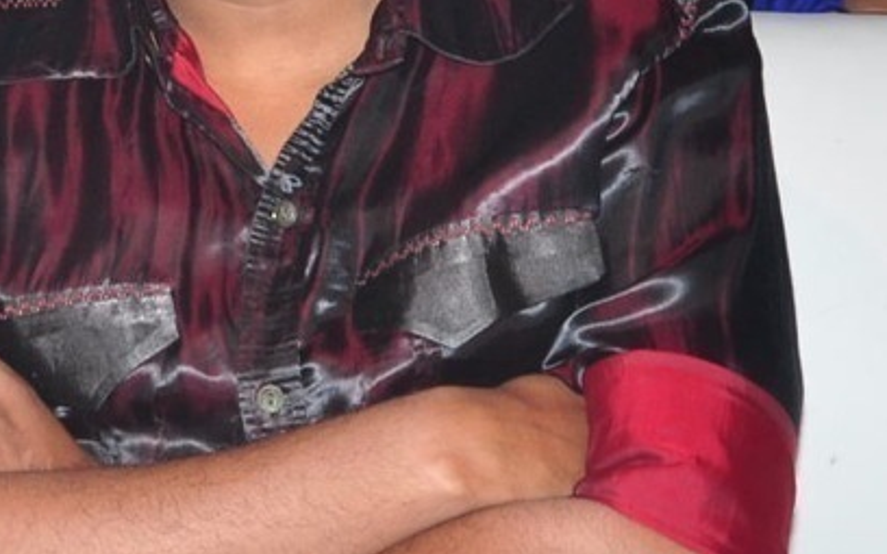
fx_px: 6817
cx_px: -383
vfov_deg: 4.7
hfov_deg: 7.3
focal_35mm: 282
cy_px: 311
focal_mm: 58
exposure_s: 1/125
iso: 500
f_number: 10
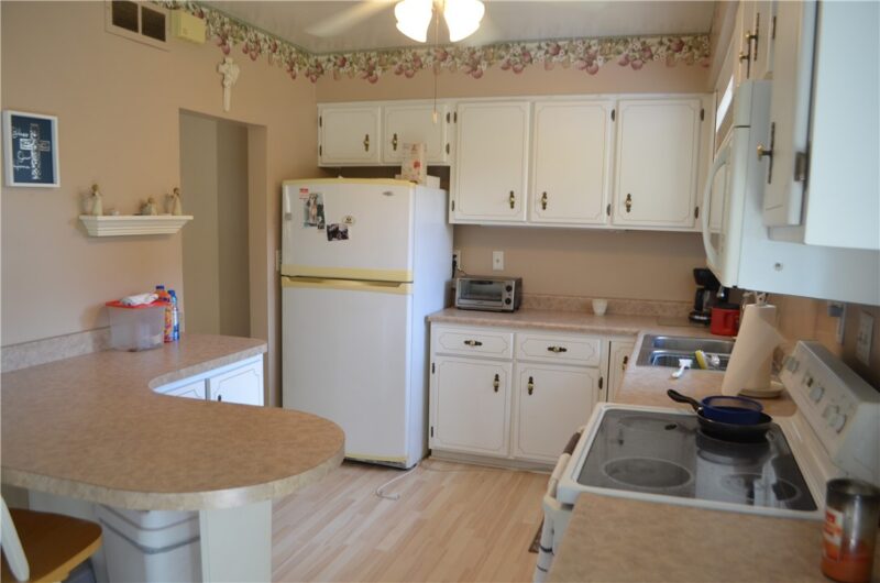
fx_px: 659
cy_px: 292
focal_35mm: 27
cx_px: 440
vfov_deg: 47.7
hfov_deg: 67.5
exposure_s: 1/80
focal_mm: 18
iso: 400
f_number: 4.5
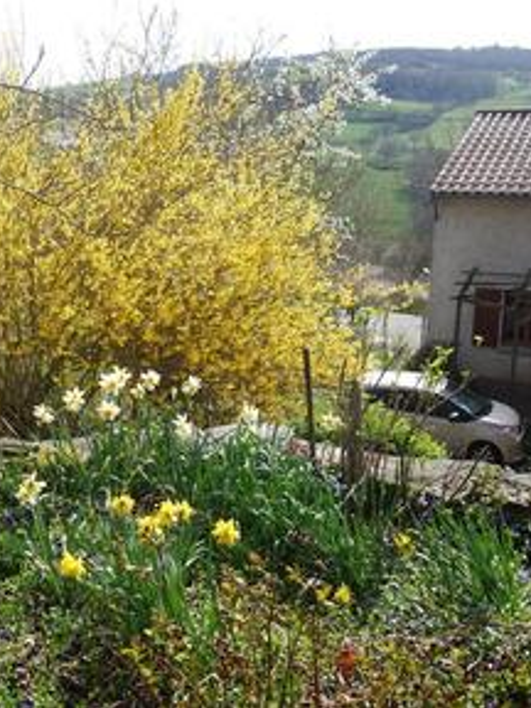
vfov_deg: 45.8
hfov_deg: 34.9
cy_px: 352
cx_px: 184
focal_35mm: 41
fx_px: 839
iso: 125
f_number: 5.6
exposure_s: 1/200
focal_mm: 10.4
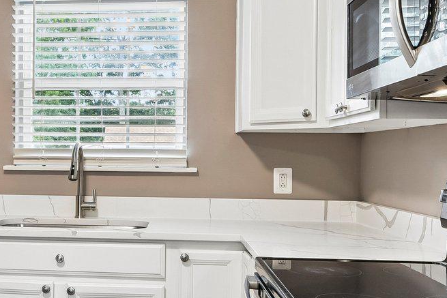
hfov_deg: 38.6
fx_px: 621
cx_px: 113
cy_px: 154
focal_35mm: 50
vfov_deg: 27.0
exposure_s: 1/8
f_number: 8
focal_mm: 16
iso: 400
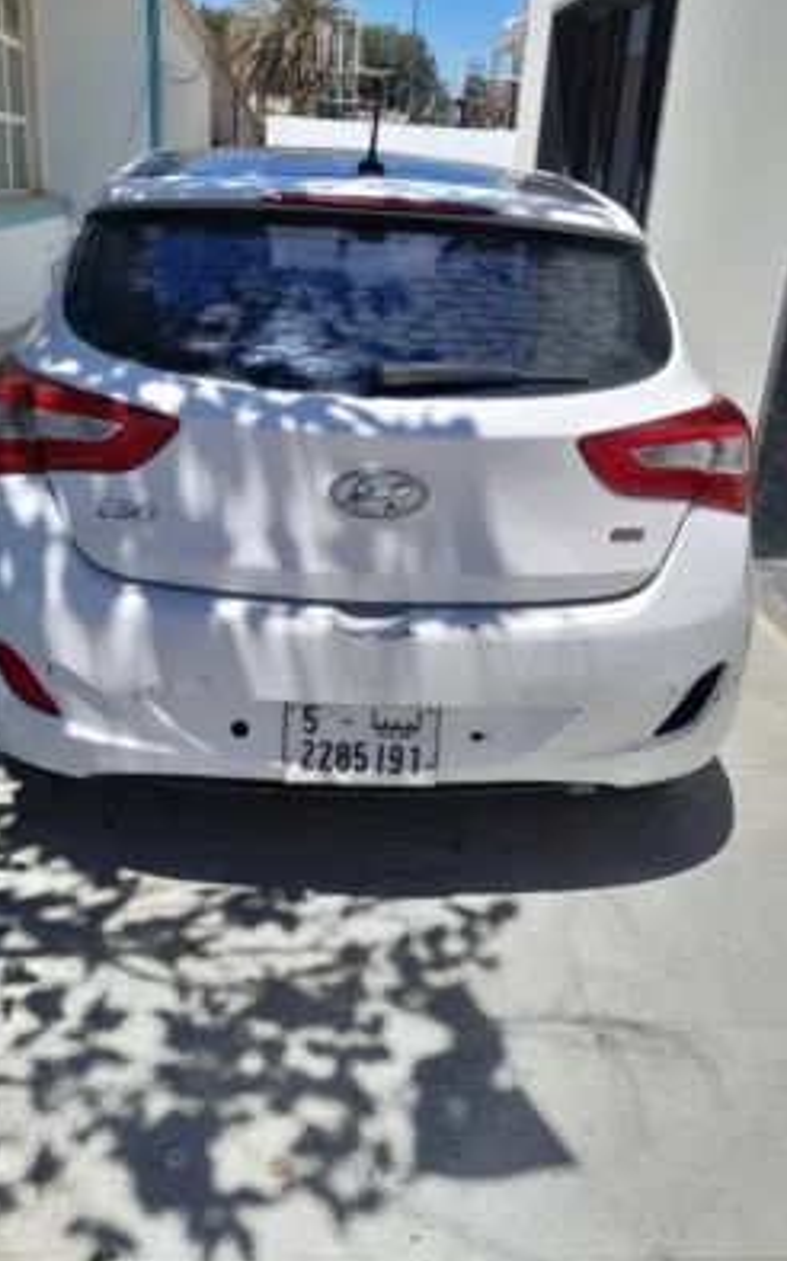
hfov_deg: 44.4
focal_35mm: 28
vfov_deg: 66.5
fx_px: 962
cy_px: 624
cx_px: 352
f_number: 1.8
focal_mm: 3.98
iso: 40
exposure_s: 1/730
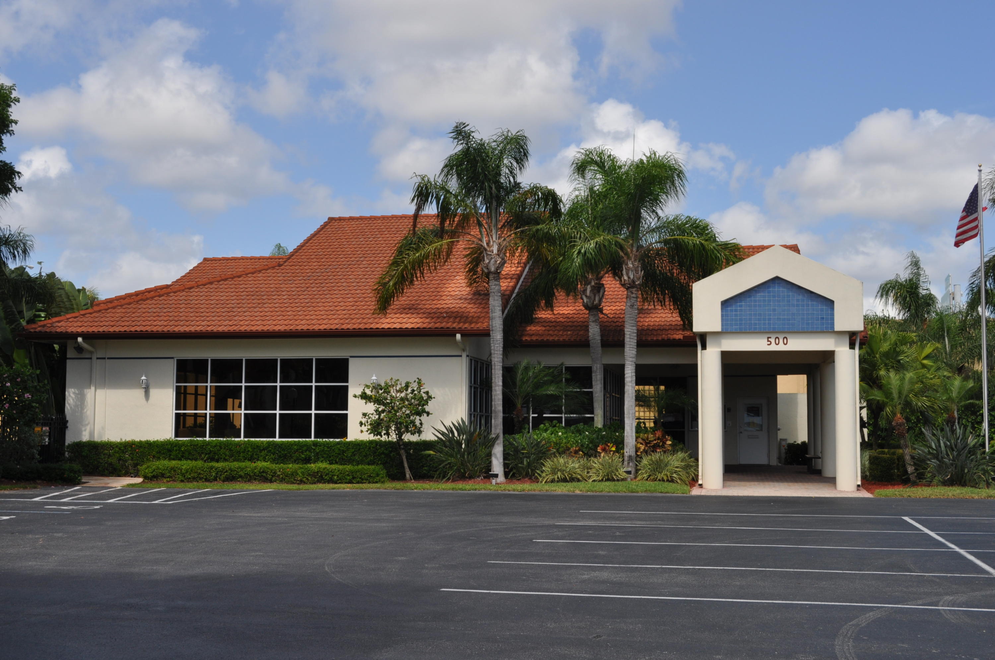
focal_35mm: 45
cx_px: 498
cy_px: 330
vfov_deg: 29.8
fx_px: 1242
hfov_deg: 43.7
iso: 200
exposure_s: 1/400
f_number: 10
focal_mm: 30
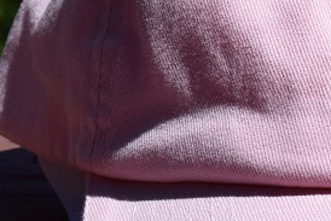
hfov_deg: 9.8
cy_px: 89
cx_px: 372
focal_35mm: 208
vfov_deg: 6.6
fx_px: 1913
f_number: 13
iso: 200
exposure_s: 1/500
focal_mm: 38
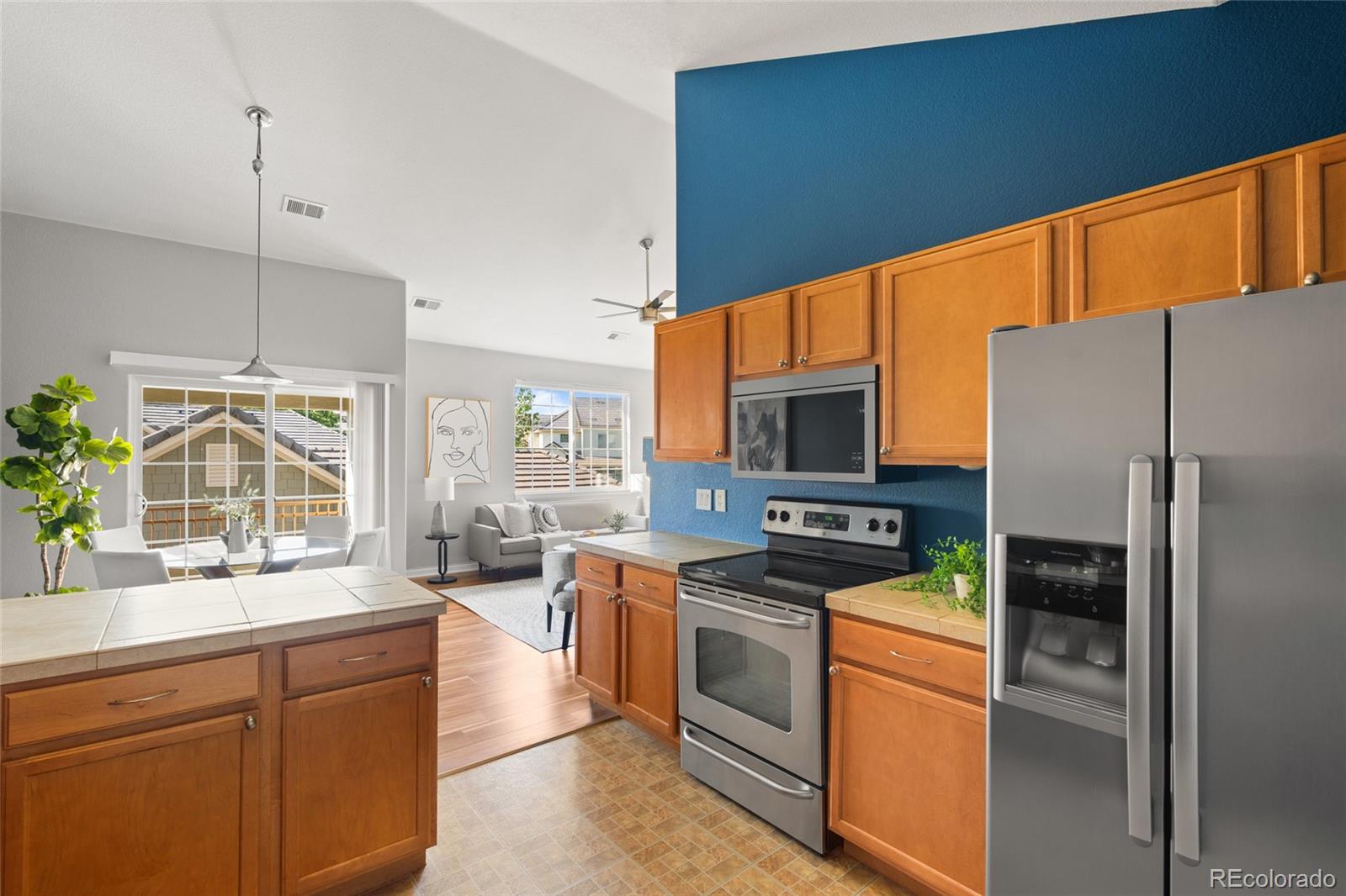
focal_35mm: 16
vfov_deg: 73.7
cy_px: 448
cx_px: 673
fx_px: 598
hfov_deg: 96.7
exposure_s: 1
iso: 160
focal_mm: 16
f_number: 8
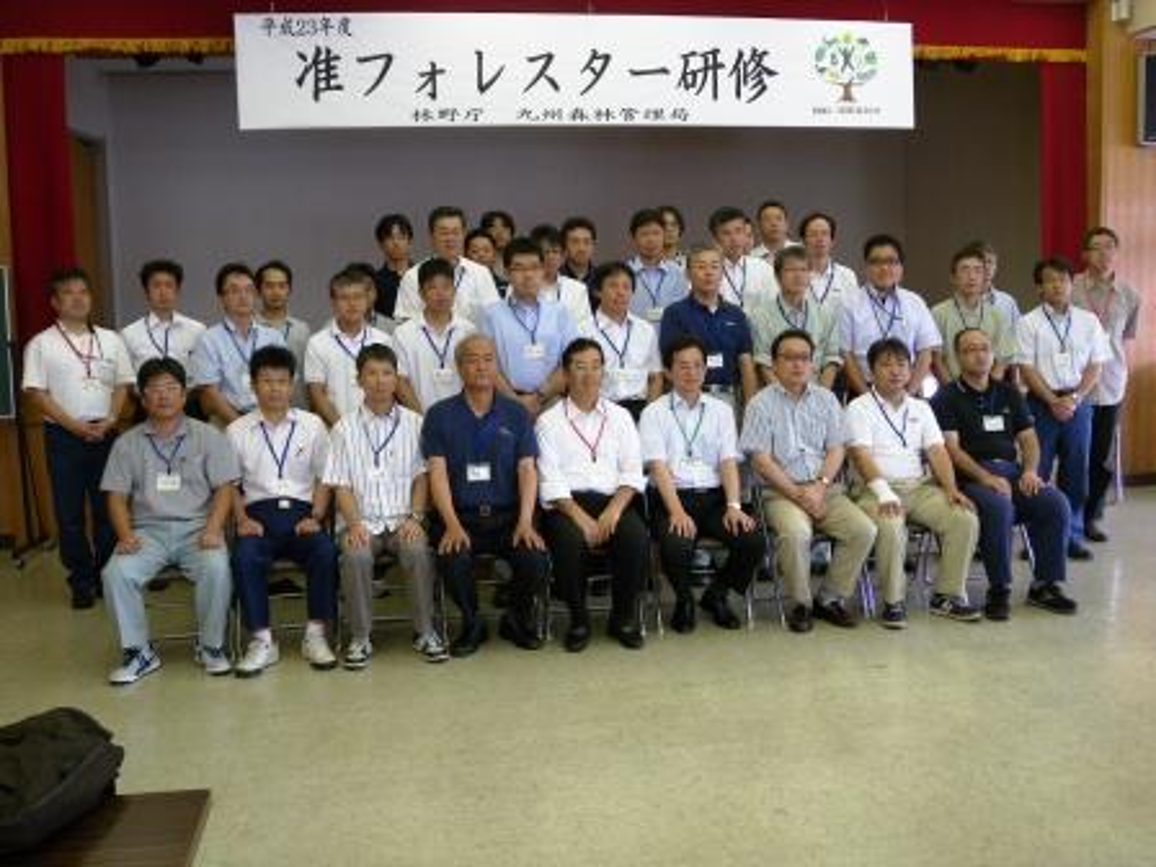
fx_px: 1135
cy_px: 434
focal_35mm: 34
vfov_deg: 41.8
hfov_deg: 54.0
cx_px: 578
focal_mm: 7.3
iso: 153
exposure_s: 1/59.8
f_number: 3
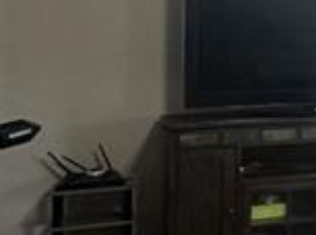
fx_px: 856
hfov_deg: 14.7
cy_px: 23
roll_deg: -0.9
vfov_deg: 15.5
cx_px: 725
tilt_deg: +0.1
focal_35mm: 94
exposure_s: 1/60
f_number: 2.2
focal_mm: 2.22
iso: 200
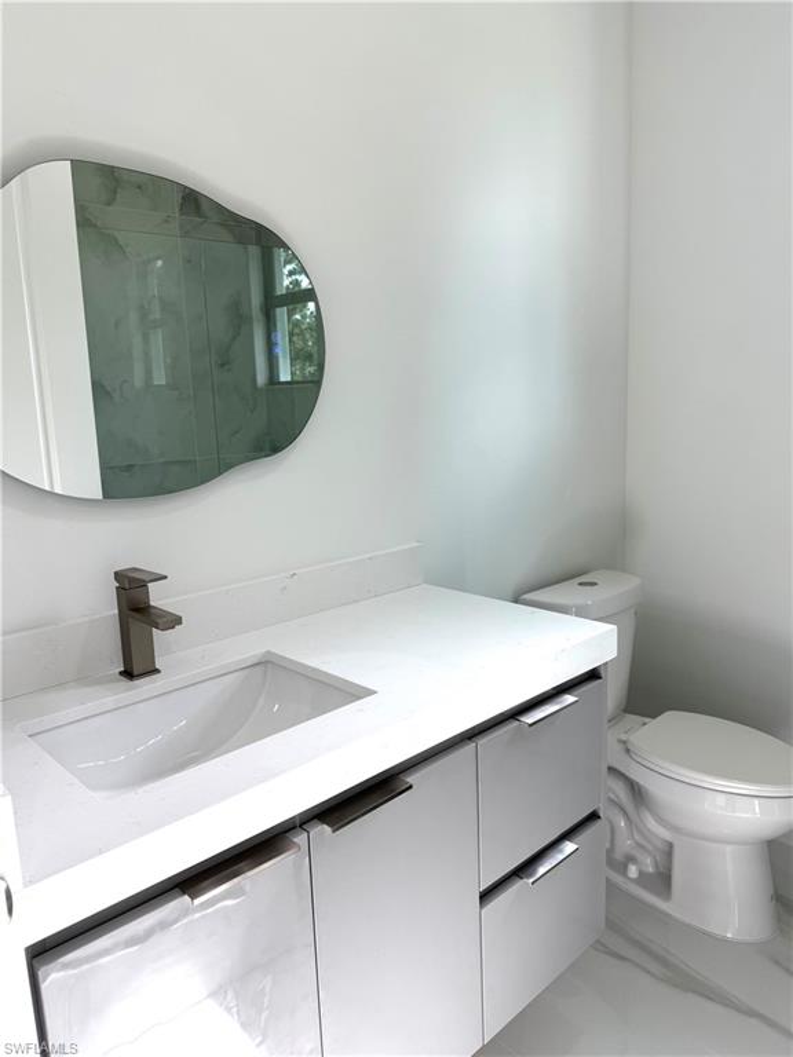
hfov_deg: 56.8
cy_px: 528
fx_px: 733
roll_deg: +2.8
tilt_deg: -9.2
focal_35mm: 24
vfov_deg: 71.6
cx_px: 396
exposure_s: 1/275
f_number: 1.78
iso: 64
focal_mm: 6.76
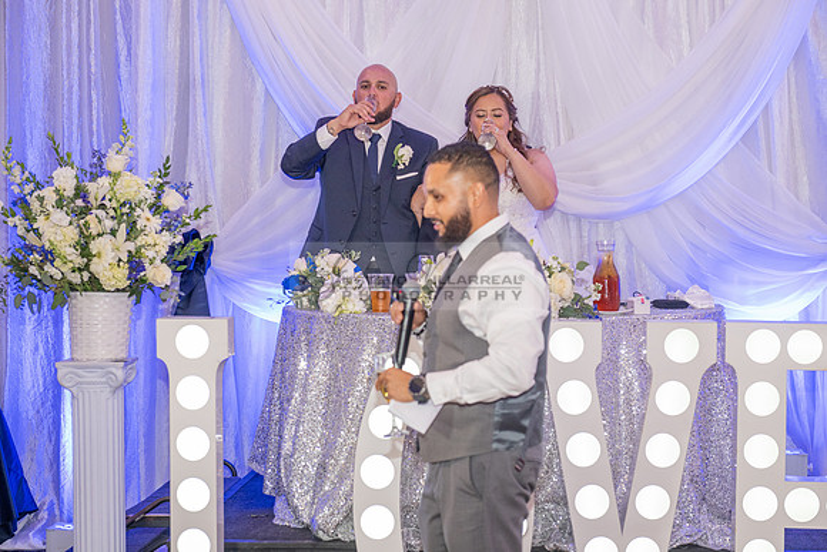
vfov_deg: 19.5
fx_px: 1608
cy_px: 276
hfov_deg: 28.8
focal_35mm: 70
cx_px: 414
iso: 1600
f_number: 4
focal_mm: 70
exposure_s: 1/200
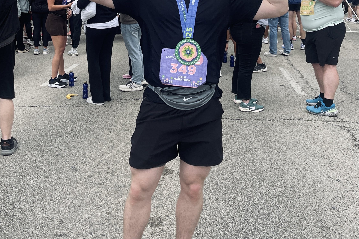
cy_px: 67
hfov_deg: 49.5
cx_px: 175
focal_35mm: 39
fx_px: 389
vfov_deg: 33.7
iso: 32
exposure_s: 1/2083
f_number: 1.6
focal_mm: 5.1
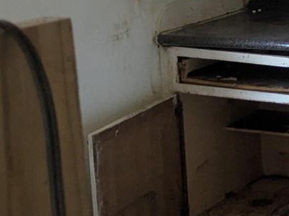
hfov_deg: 12.0
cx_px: 684
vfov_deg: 10.9
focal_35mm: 134
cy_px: -6
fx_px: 1118
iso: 156
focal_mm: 4.38
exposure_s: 1/120
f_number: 1.73
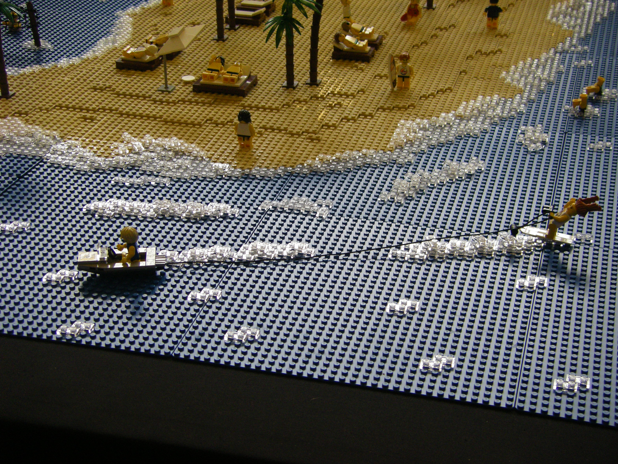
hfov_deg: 30.3
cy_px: 226
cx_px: 314
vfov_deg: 22.9
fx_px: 1143
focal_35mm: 64
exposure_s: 1/60
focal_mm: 10.3
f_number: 3.8
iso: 250
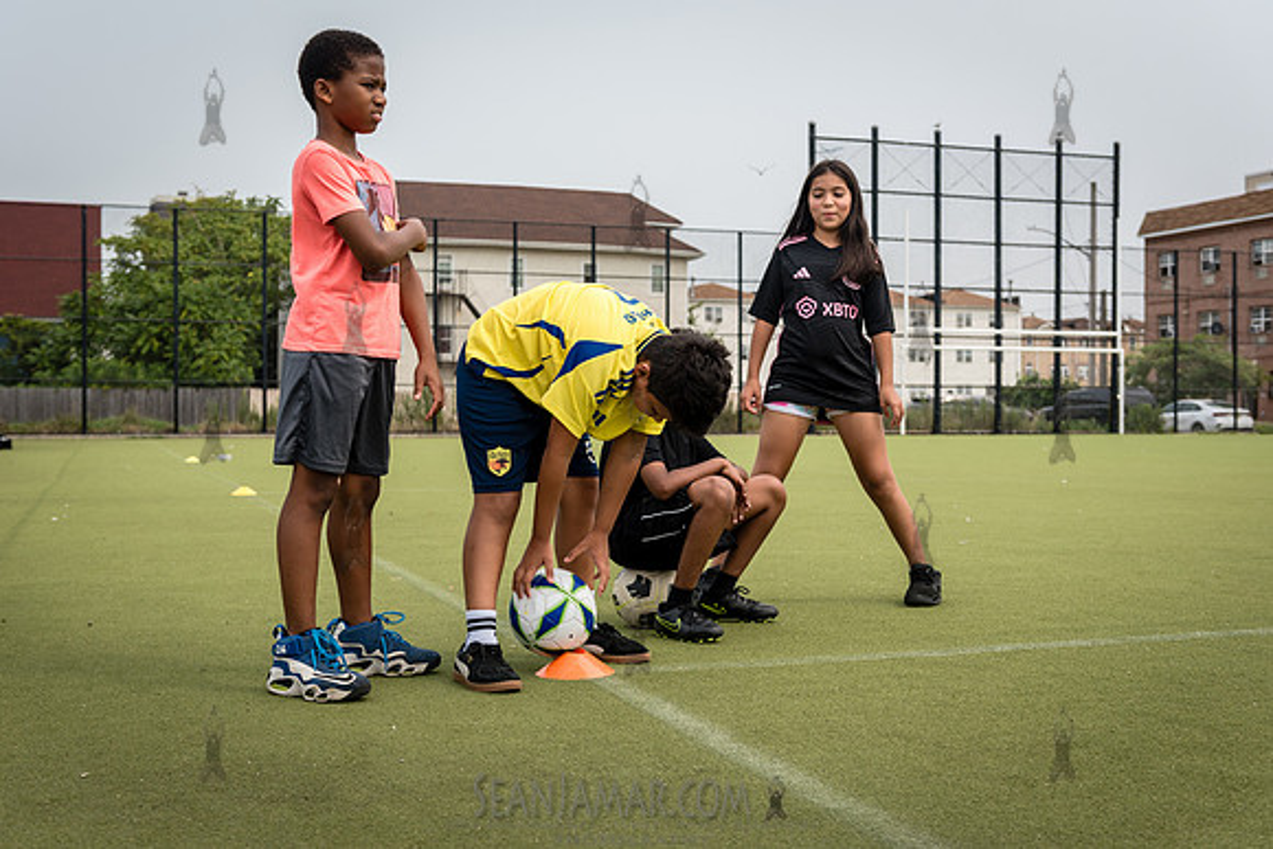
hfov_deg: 44.7
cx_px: 622
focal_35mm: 44
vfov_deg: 30.7
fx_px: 1547
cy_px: 424
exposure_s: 1/1600
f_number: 4
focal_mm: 42
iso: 250
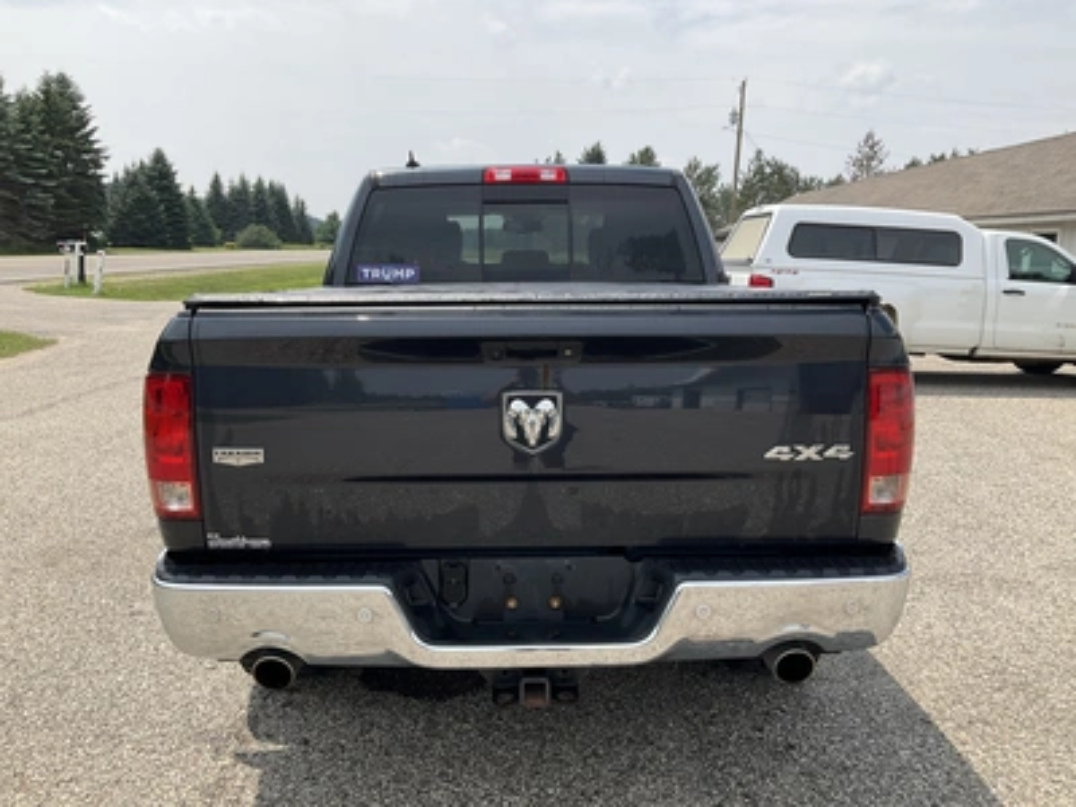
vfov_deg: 48.2
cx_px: 538
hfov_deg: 61.7
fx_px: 901
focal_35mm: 29
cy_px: 404
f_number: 1.8
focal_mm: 3
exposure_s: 1/1912
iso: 25
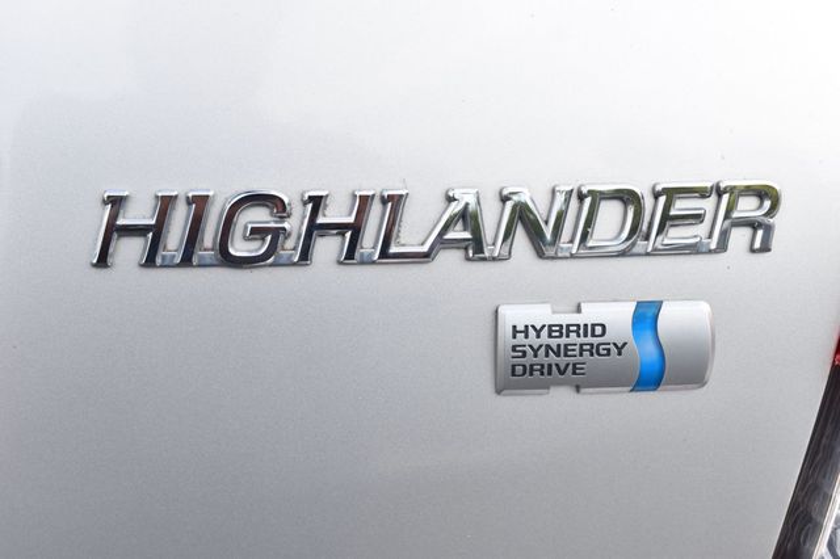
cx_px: 420
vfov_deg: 20.1
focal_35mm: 68
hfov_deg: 29.9
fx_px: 1574
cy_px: 280
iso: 400
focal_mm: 45
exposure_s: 1/125
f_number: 8
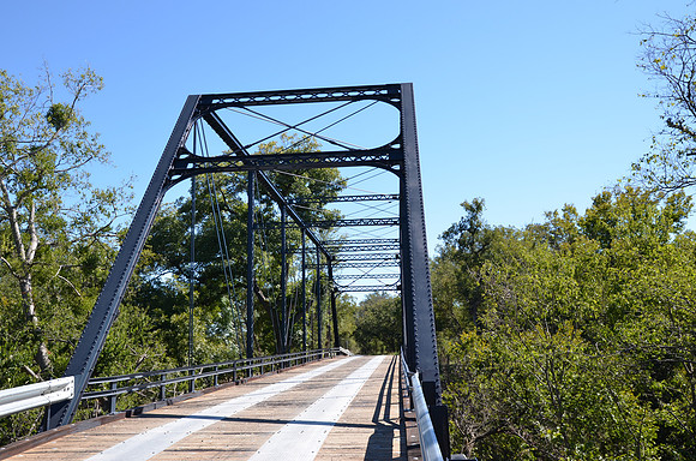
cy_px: 230
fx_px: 608
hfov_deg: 59.6
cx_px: 348
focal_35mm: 32
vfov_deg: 41.5
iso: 180
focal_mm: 21
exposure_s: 1/250
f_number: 8
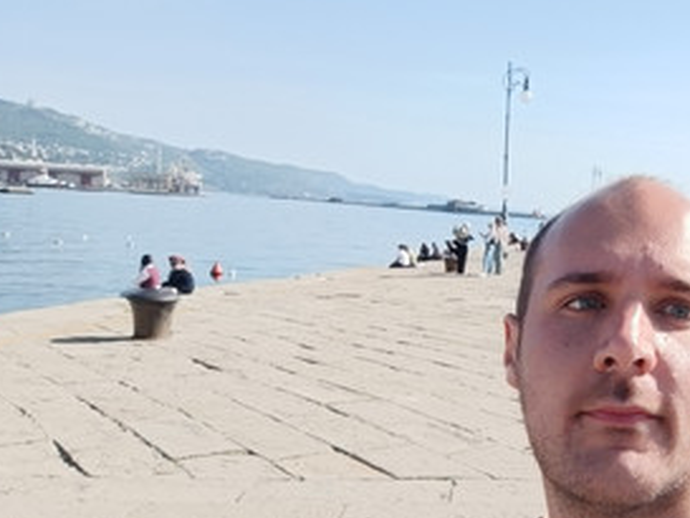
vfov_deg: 32.8
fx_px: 877
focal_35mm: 44
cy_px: 302
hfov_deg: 39.9
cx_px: 614
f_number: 2.45
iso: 60
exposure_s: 1/2268
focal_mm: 3.24
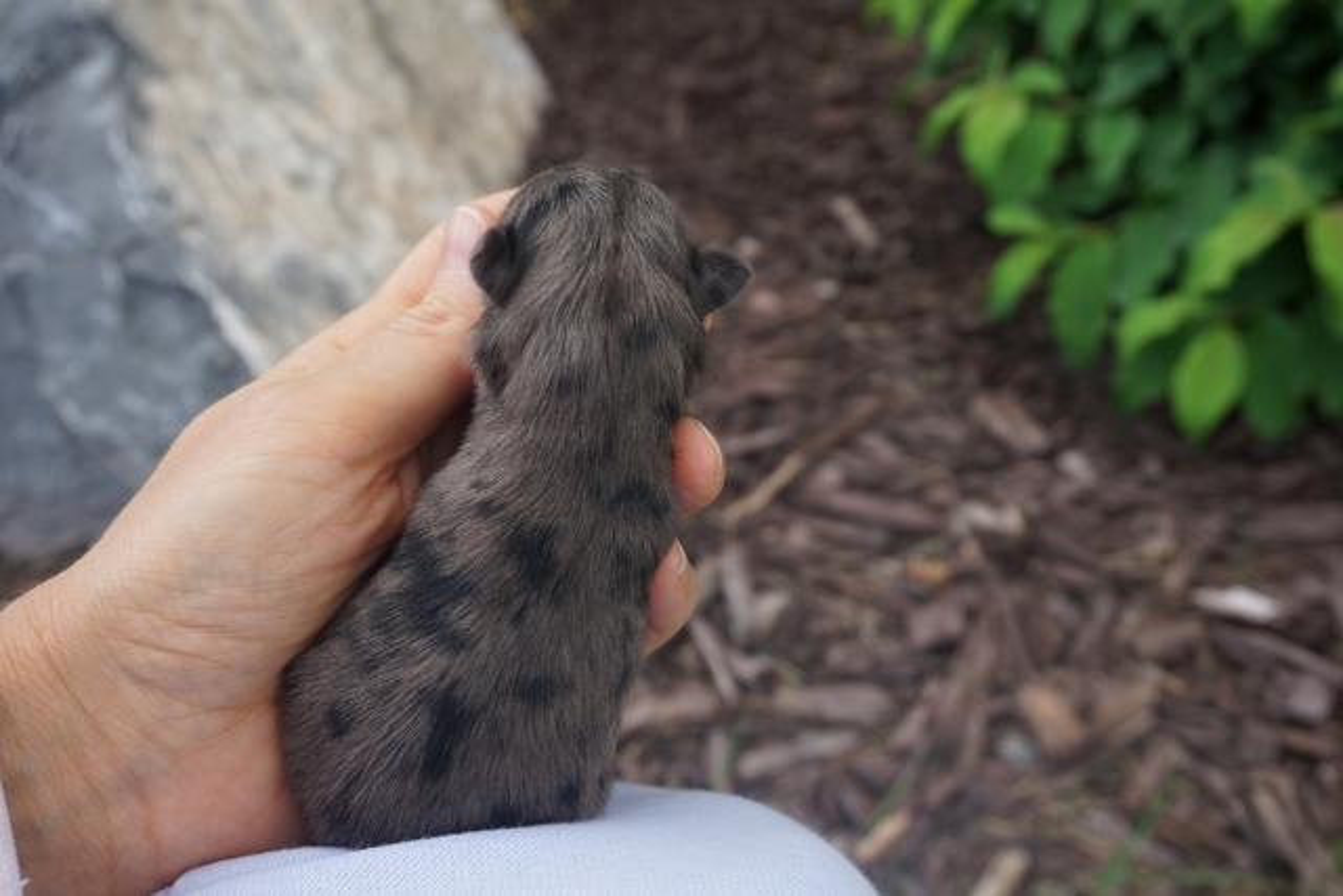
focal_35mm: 36
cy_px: 448
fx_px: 1343
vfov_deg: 36.9
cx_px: 672
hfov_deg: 53.1
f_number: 5.6
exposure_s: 1/80
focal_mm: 24
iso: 100
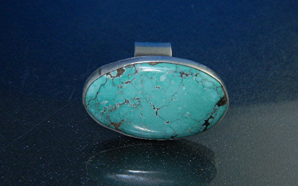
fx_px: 512
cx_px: 150
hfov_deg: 32.5
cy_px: 96
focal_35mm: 63
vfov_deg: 20.6
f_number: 8
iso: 555
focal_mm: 10.6
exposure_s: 1/30
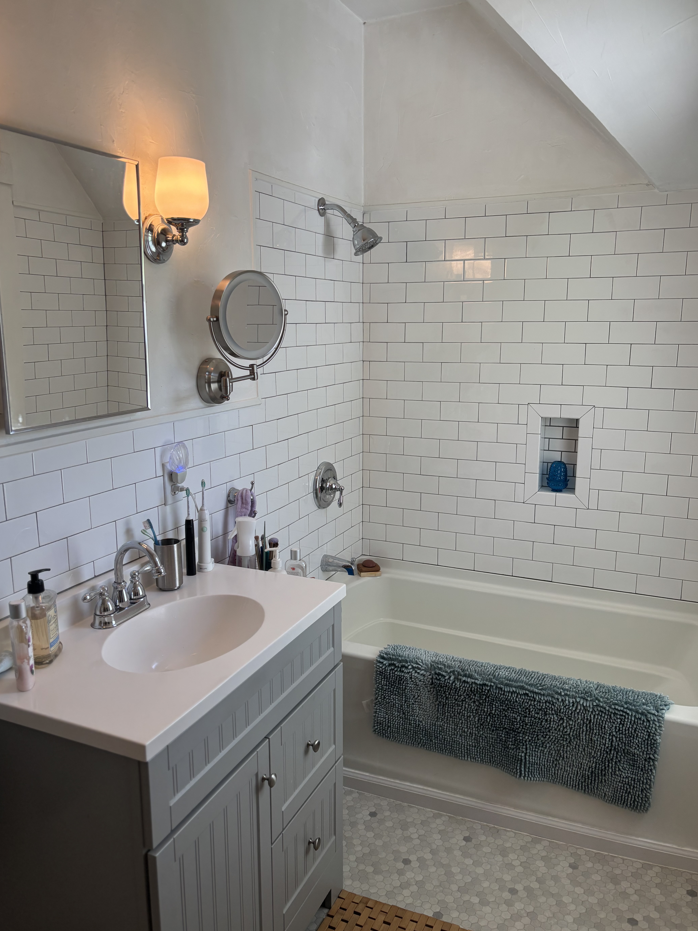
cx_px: 345
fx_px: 726
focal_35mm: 27
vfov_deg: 65.3
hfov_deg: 51.4
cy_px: 478
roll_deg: -0.7
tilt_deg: -10.7
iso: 80
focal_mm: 5.96
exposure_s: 1/120
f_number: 1.6
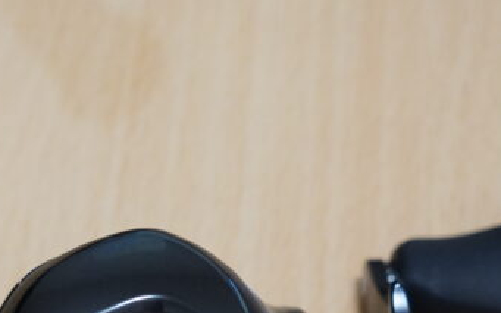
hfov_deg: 13.3
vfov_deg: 8.5
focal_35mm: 152
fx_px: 2069
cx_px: -162
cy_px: 475
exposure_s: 1/160
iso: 1600
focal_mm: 33
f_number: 3.5
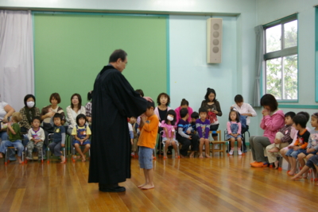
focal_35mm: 52
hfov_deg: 37.8
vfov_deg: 25.8
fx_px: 464
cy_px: 106
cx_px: 159
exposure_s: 1/15
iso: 400
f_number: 4.5
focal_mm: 35
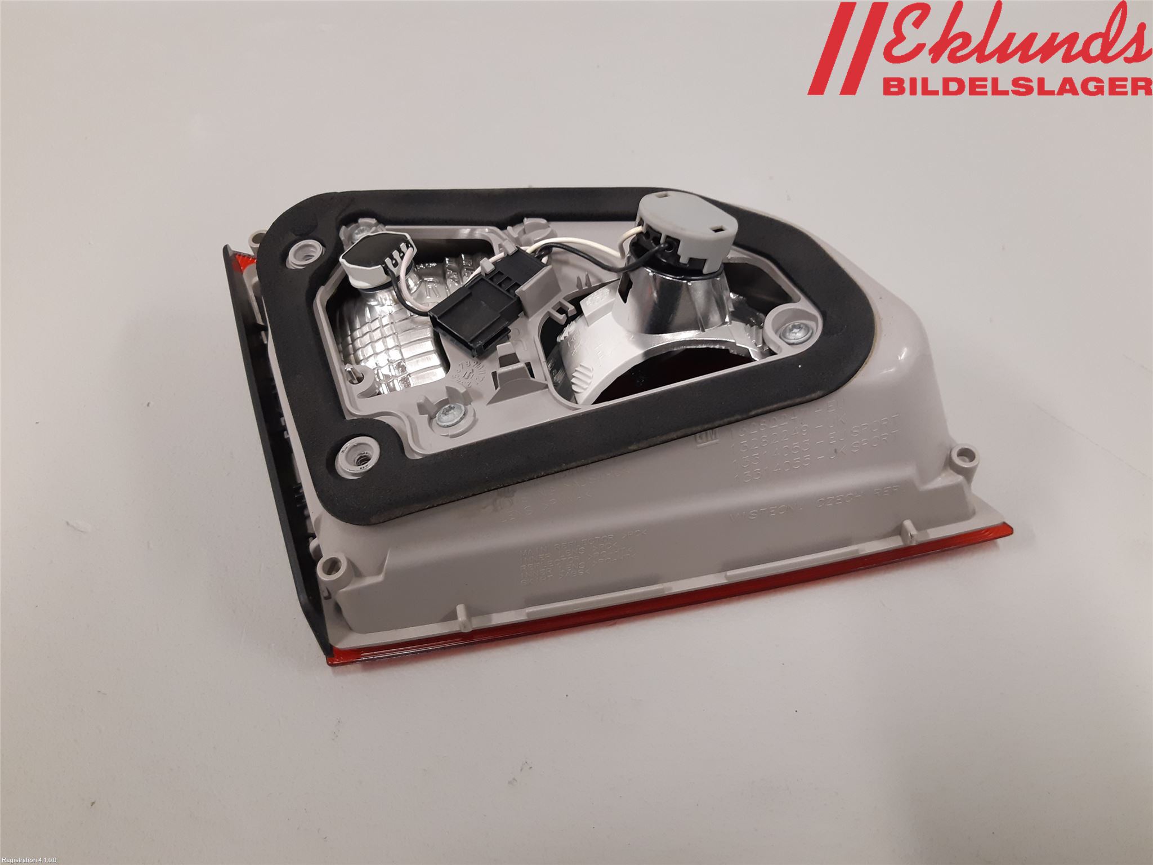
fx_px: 866
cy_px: 432
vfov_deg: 53.1
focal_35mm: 26
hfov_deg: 67.3
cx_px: 576
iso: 160
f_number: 1.7
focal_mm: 3.93
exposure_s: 1/50
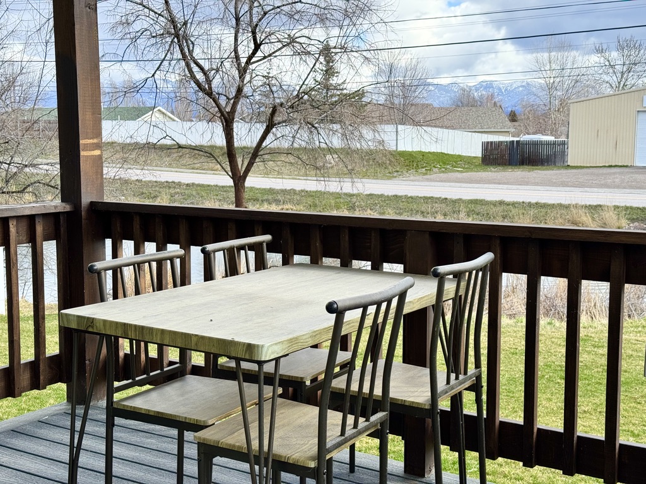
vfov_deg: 30.3
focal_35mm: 48
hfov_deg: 39.7
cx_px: 323
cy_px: 242
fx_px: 896
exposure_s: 1/1238
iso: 64
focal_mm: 6.76
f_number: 1.78
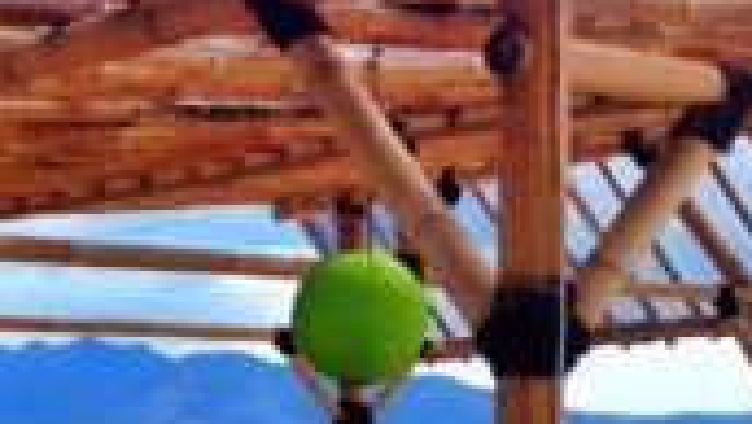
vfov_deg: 10.7
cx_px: 463
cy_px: 527
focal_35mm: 111
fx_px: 2215
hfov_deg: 19.2
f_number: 2.4
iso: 50
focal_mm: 4.28
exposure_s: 1/1972
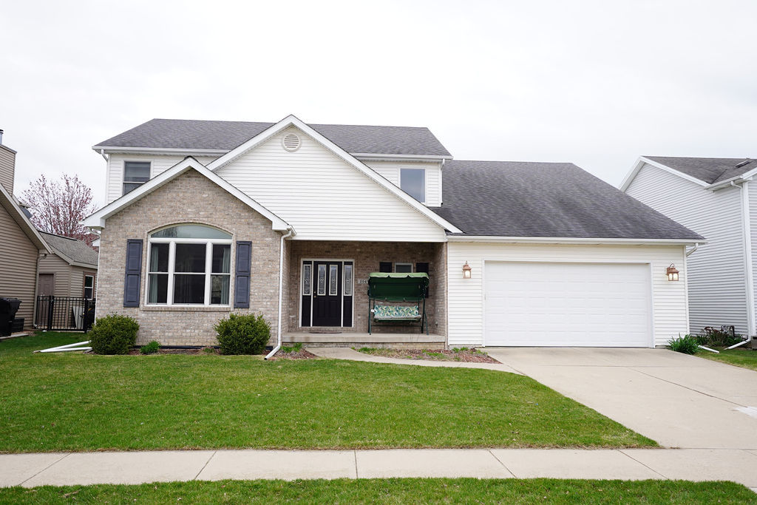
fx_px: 568
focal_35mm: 27
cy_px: 252
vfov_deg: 47.9
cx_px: 378
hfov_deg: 67.4
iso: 200
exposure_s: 1/250
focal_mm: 18
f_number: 3.5
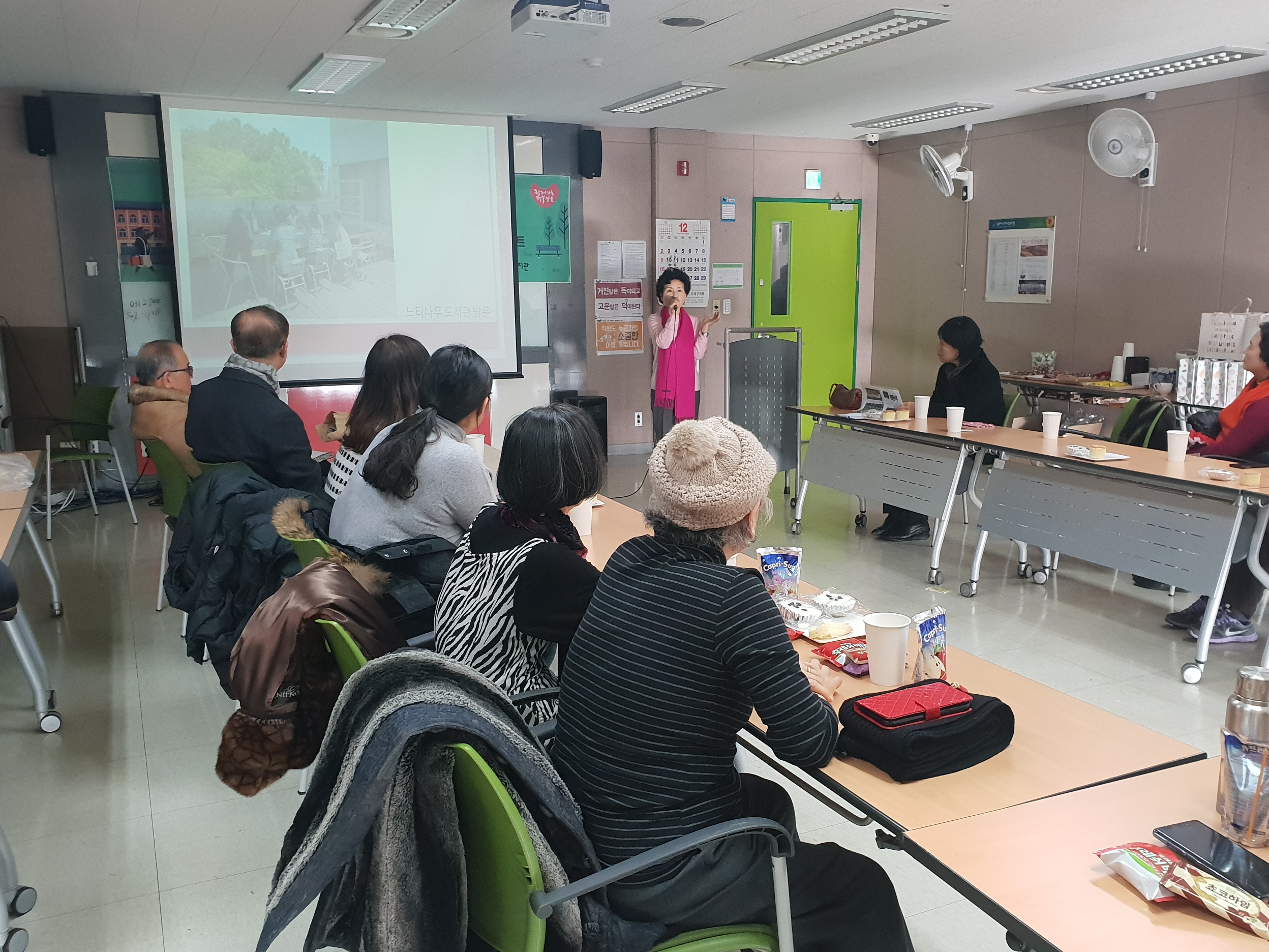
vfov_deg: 46.8
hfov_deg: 59.9
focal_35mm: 30
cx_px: 684
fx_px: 1100
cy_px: 484
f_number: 2.4
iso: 320
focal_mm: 4.3
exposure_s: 1/60
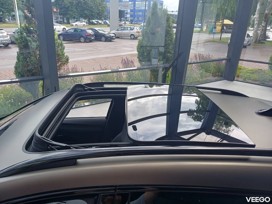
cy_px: 102
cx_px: 136
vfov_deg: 54.9
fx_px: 196
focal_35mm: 25
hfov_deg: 69.4
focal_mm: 4.65
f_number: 1.8
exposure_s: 1/174
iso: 50
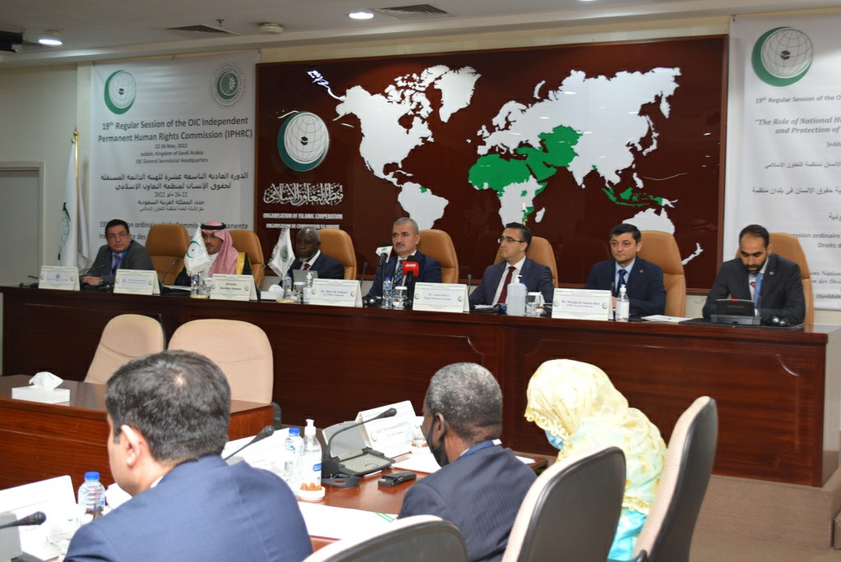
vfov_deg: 28.1
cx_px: 420
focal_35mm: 48
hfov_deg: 41.1
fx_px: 1122
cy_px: 281
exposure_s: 1/80
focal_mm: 32
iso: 800
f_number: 4.8
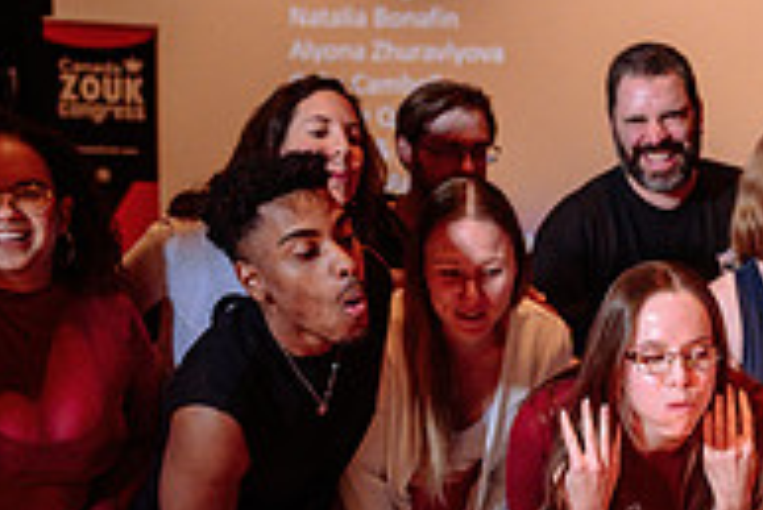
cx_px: 723
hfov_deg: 21.9
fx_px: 1909
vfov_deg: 15.1
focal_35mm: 90
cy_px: 433
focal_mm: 28
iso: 1600
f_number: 3.2
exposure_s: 1/160
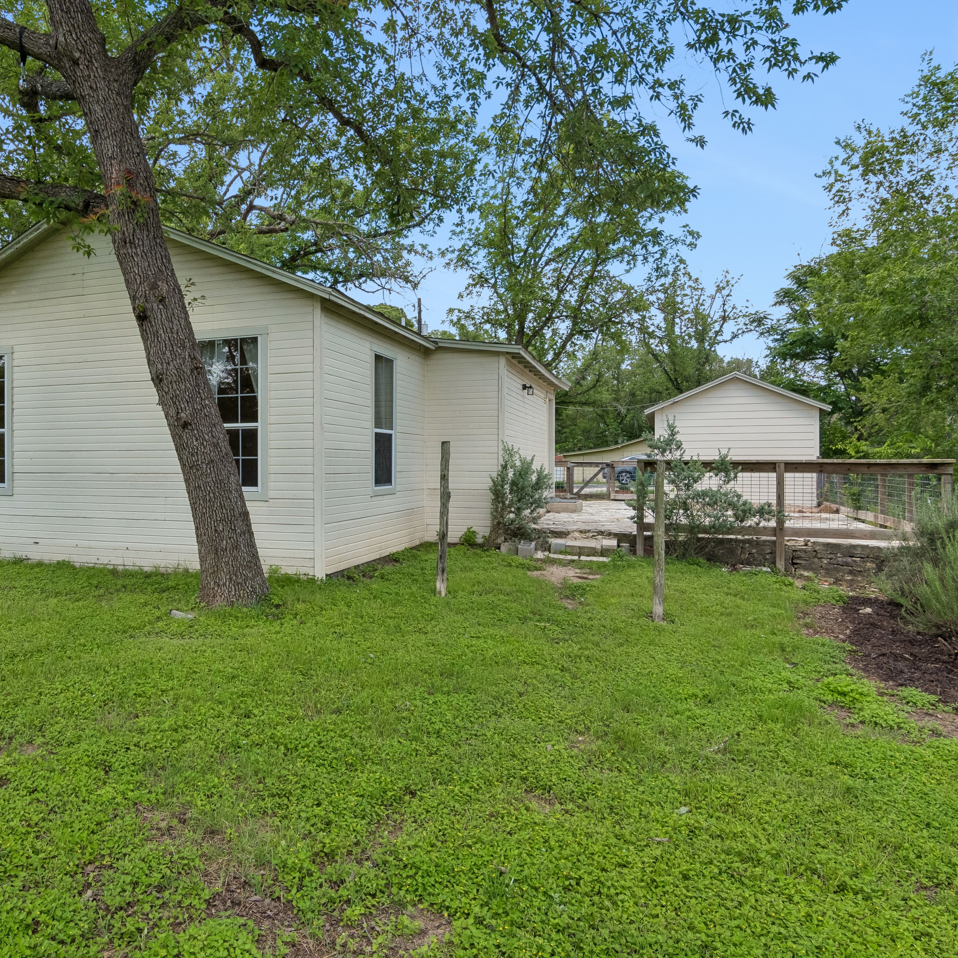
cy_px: 467
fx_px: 783
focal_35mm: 25
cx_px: 314
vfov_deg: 62.9
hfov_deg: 61.3
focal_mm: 13
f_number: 9
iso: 320
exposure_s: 1/500
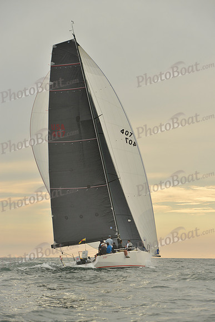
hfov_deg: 12.5
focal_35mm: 110
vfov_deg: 18.6
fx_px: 985
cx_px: 108
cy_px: 161
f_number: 6.3
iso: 400
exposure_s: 1/1250
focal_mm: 110
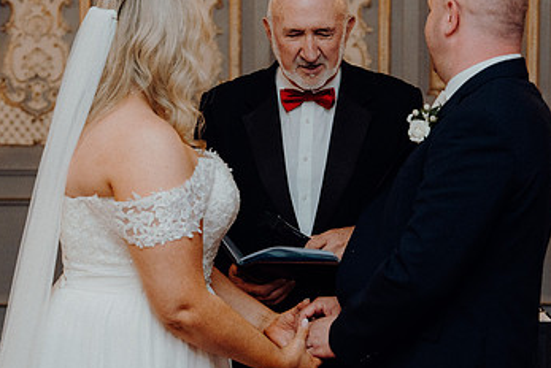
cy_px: 177
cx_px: 324
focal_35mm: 117
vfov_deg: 11.7
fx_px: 1792
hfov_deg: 17.5
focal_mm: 70
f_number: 3.5
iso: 2500
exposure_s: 1/160
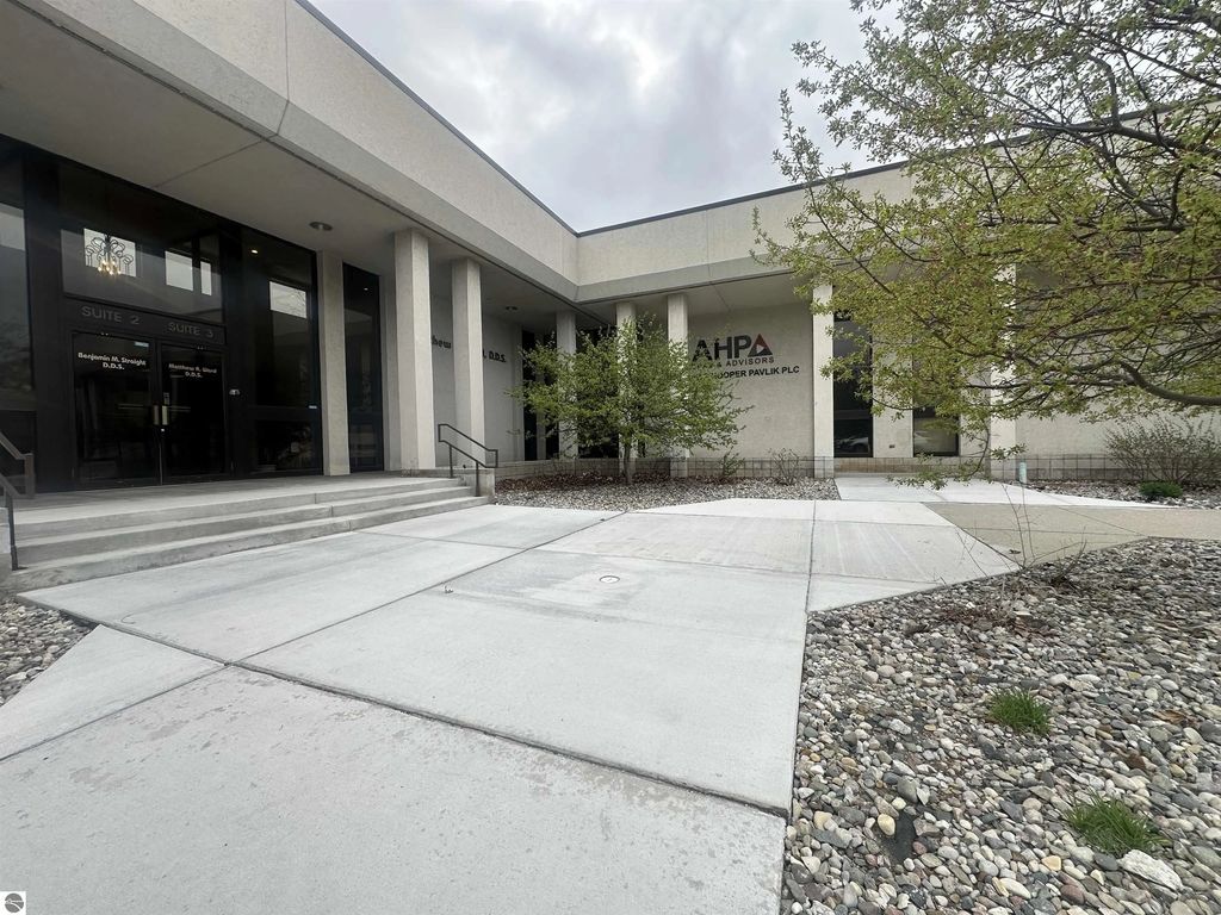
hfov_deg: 102.1
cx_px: 610
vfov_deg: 85.7
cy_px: 458
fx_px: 494
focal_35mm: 14
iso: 40
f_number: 2.2
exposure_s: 1/584
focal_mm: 2.22
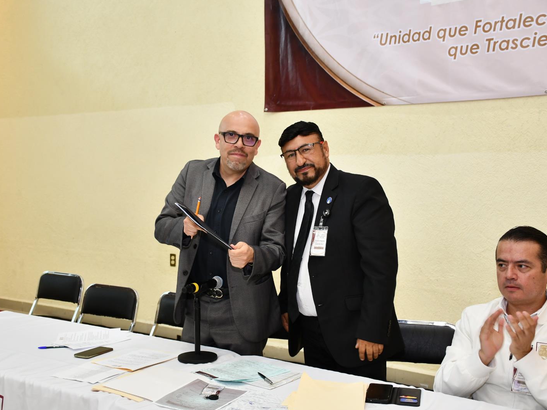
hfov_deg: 42.9
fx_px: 695
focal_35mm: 44
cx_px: 248
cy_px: 207
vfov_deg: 32.9
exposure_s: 1/60
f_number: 4
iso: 720
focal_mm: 27
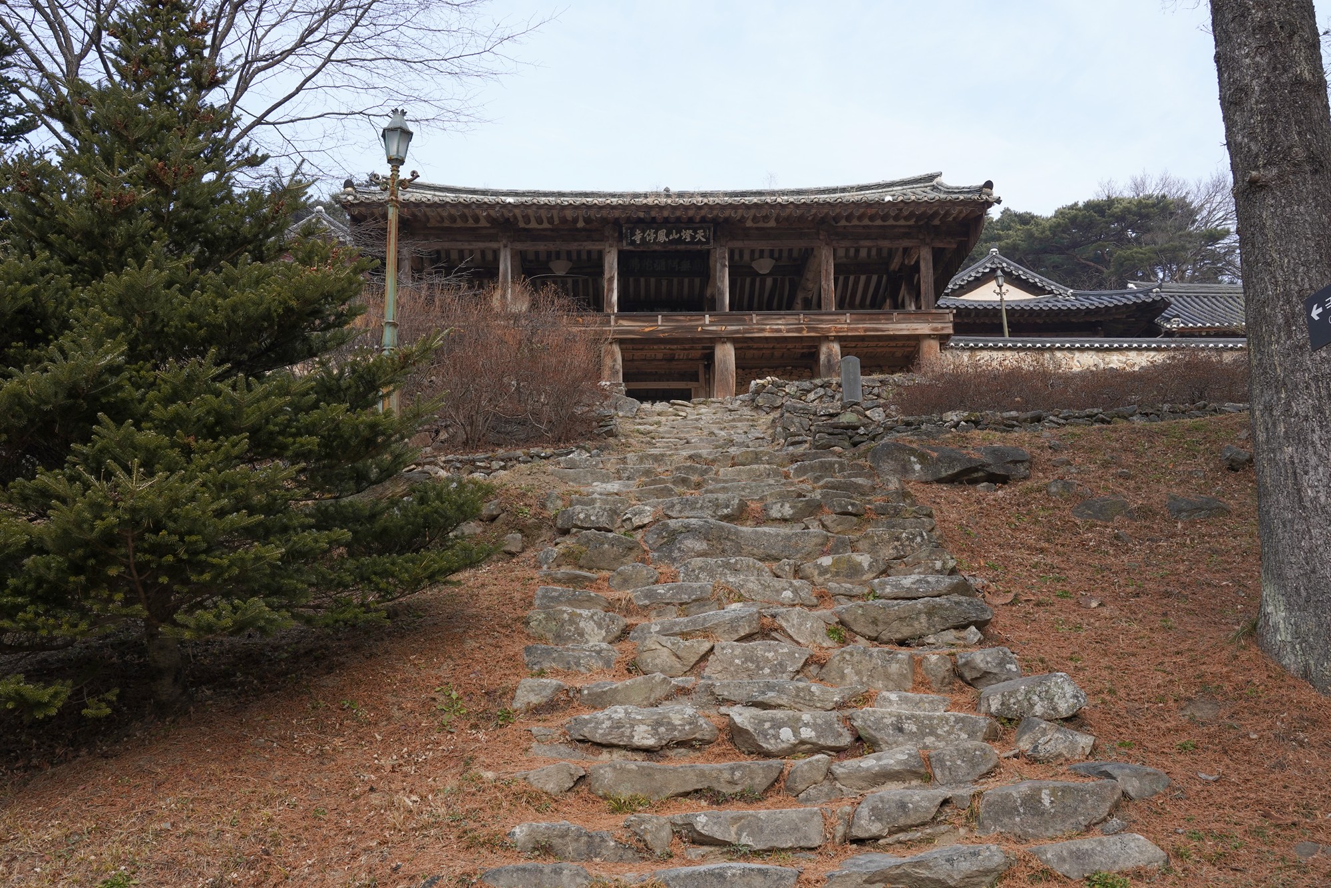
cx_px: 666
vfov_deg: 34.2
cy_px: 444
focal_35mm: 39
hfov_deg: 49.5
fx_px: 1442
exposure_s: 1/100
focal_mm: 39
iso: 400
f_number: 16
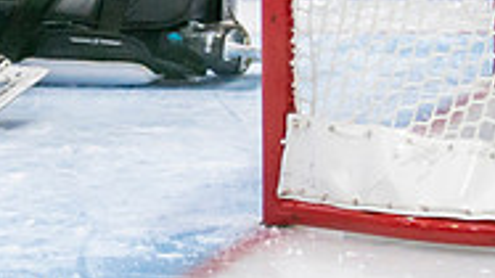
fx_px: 6022
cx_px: -61
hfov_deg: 4.7
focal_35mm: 459
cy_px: -58
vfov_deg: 2.6
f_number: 2.8
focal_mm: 70
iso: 640
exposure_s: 1/640
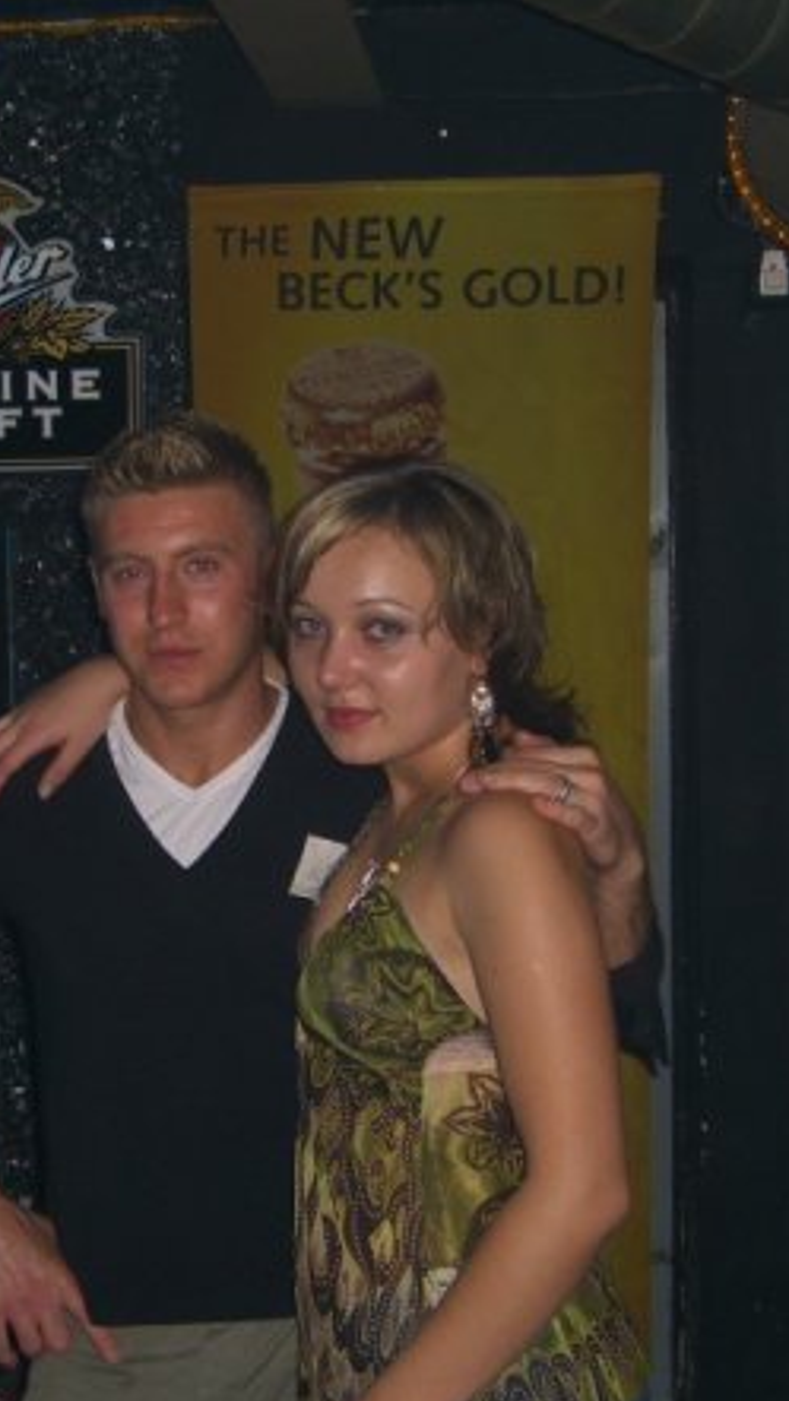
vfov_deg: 31.0
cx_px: 257
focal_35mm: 68
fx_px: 2526
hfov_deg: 17.7
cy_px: 707
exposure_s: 1/250
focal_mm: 9.5
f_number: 3.1
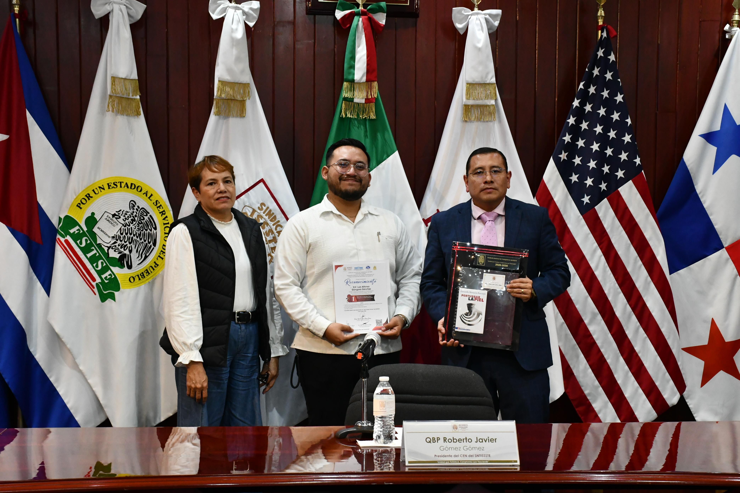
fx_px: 1233
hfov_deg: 33.4
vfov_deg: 22.6
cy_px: 246
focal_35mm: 60
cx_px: 370
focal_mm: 40
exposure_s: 1/50
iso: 3200
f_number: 9
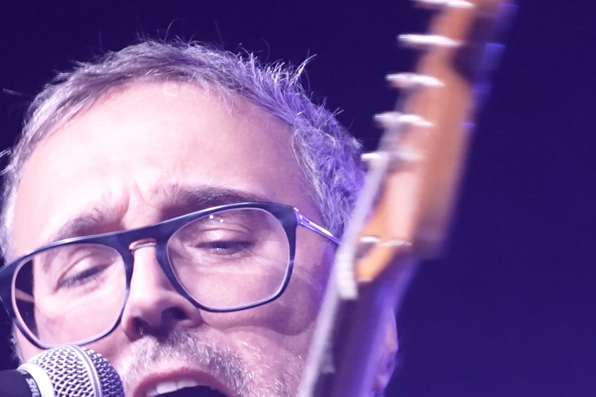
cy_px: 604
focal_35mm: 936
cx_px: 213
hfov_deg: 2.2
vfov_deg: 1.5
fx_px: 15497
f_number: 6.3
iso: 1600
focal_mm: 201
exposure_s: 1/13
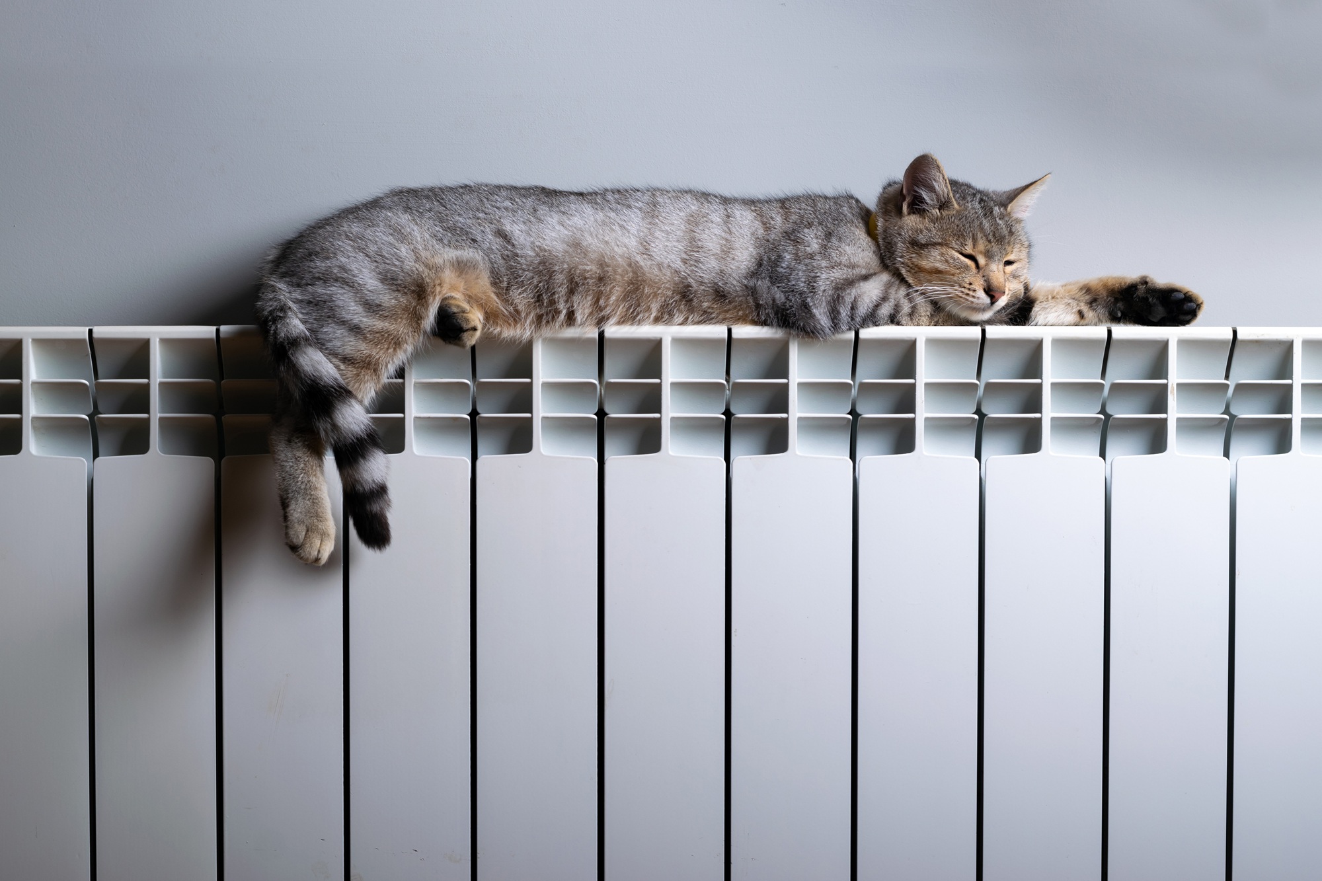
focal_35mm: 75
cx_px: 661
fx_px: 2754
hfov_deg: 27.0
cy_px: 440
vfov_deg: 18.2
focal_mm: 50
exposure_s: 1/160
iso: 100
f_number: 6.3
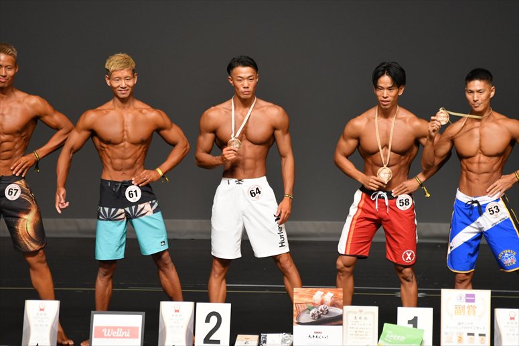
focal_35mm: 315
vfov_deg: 4.4
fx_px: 4539
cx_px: 260
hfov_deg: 6.5
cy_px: 173
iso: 2000
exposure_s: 1/400
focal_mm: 210
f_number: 5.6
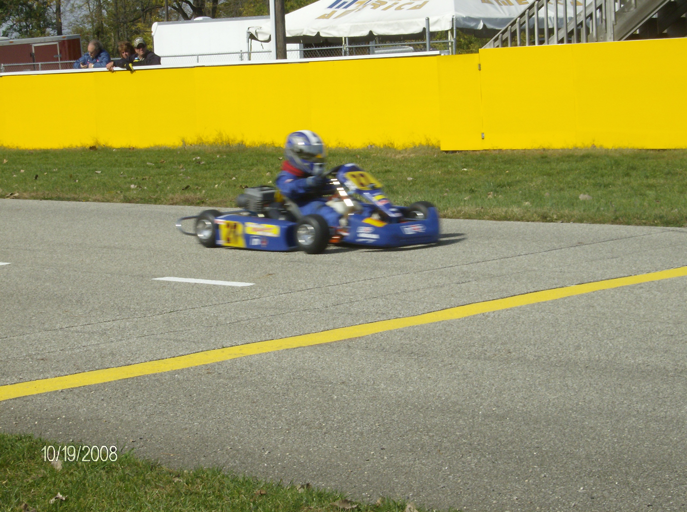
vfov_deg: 13.5
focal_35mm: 109
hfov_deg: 18.1
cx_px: 344
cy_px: 256
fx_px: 2158
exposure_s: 1/369
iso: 100
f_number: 7.8
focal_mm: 18
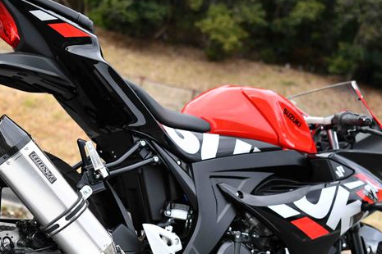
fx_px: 584
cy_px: 188
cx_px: 136
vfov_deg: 24.4
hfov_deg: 36.0
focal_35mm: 55
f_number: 2.8
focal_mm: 32
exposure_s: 1/8000
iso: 3200
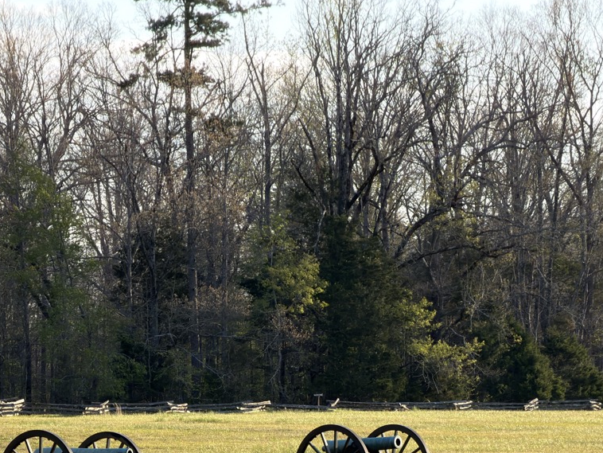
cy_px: 474
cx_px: 56
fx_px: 3677
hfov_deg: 9.3
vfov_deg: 7.0
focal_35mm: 211
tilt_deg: -1.3
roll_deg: -0.1
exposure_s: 1/394
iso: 50
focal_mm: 16.89
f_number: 2.8
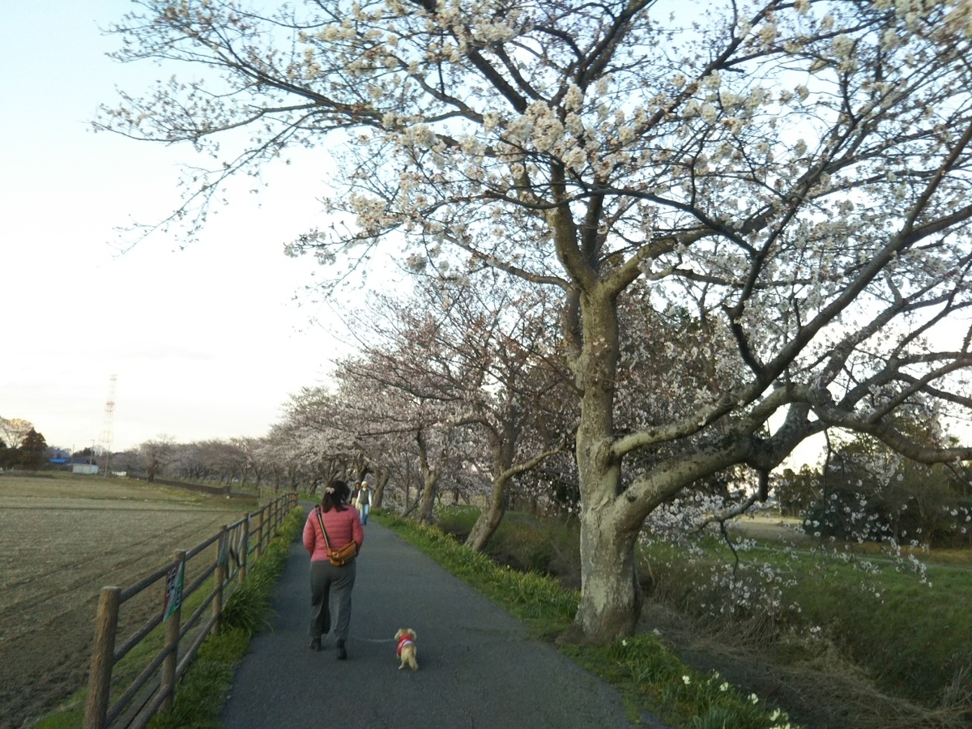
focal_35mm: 30
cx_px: 486
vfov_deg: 46.8
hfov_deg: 60.0
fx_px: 842
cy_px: 364
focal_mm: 4
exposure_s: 1/120
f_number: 2.2
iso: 64
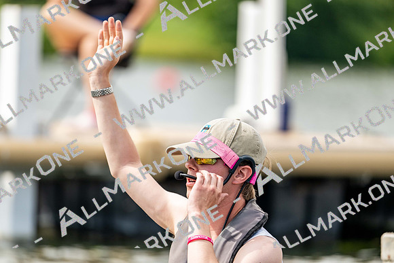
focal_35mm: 400
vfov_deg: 3.4
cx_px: 197
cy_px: 132
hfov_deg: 5.2
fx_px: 4379
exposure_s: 1/2000
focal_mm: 400
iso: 560
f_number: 4.5
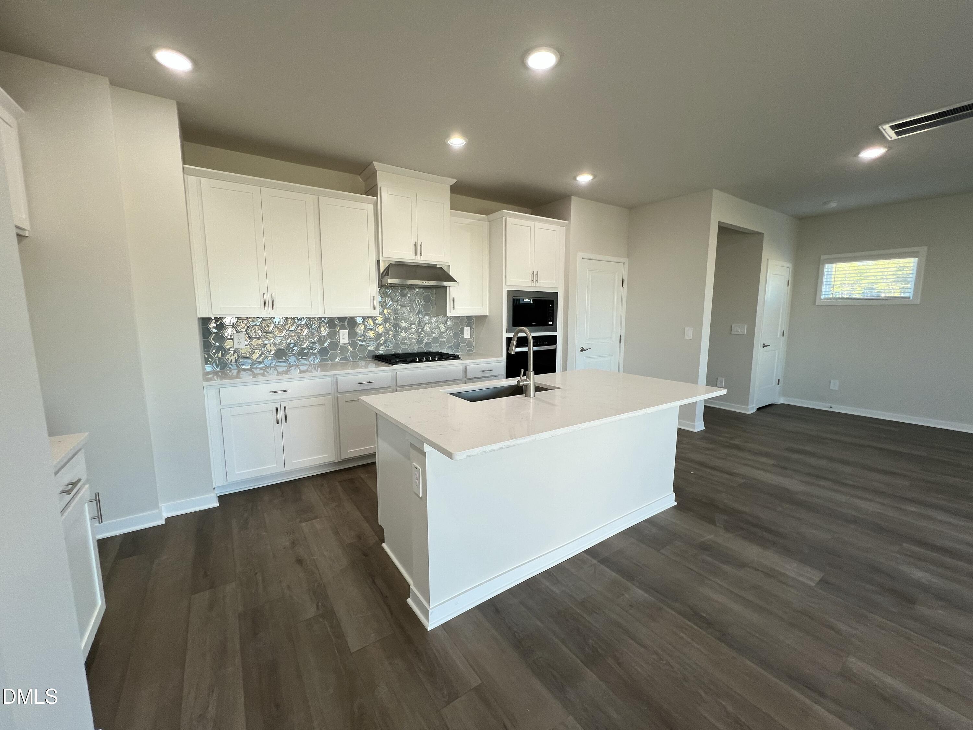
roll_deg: -0.4
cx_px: 486
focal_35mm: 13
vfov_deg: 89.9
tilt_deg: -8.8
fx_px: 365
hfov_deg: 106.2
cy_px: 365
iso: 64
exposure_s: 1/120
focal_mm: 1.57
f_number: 1.8
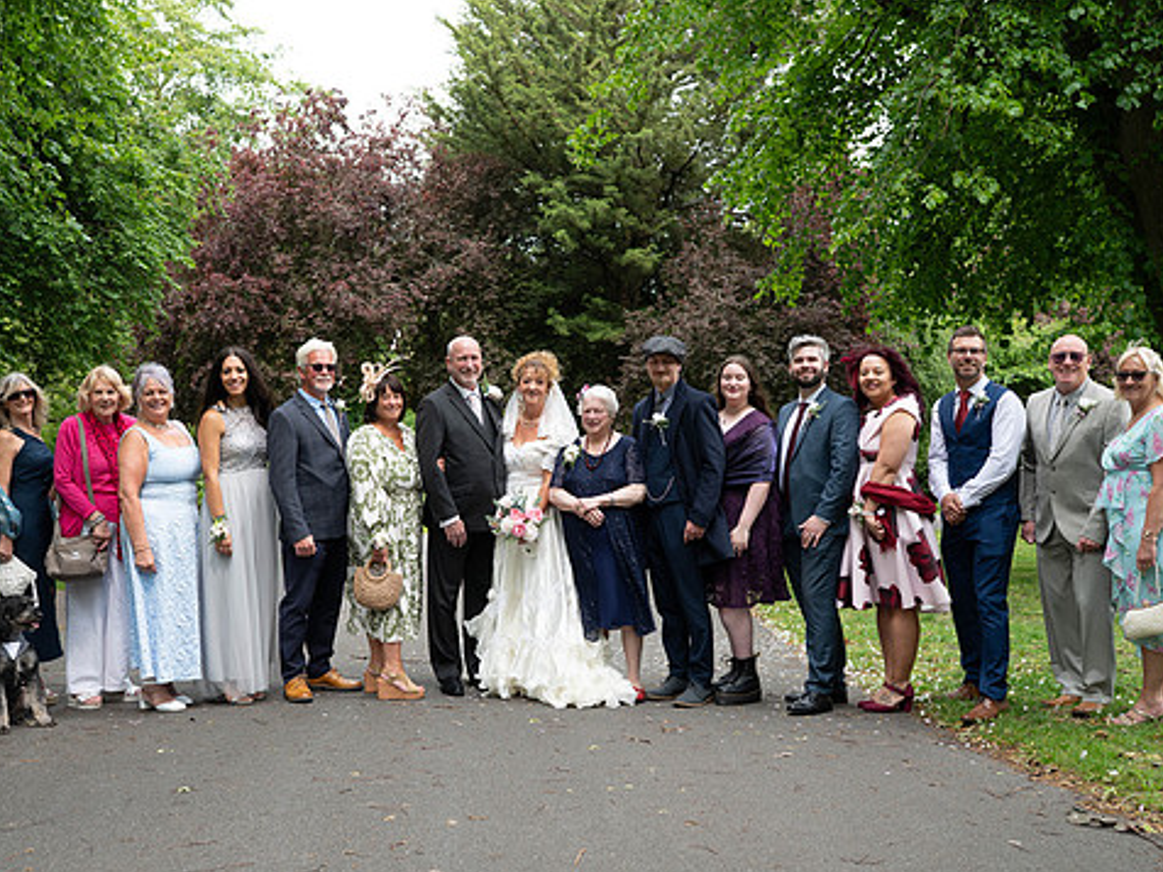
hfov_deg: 45.7
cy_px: 464
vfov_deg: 35.1
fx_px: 1377
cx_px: 533
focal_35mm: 41
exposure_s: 1/200
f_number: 4
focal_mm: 35
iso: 100
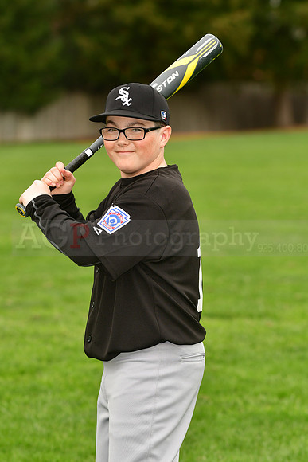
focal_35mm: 180
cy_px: 231
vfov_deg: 11.4
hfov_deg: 7.6
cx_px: 154
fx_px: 2308
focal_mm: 120
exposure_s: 1/1000
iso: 320
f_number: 4
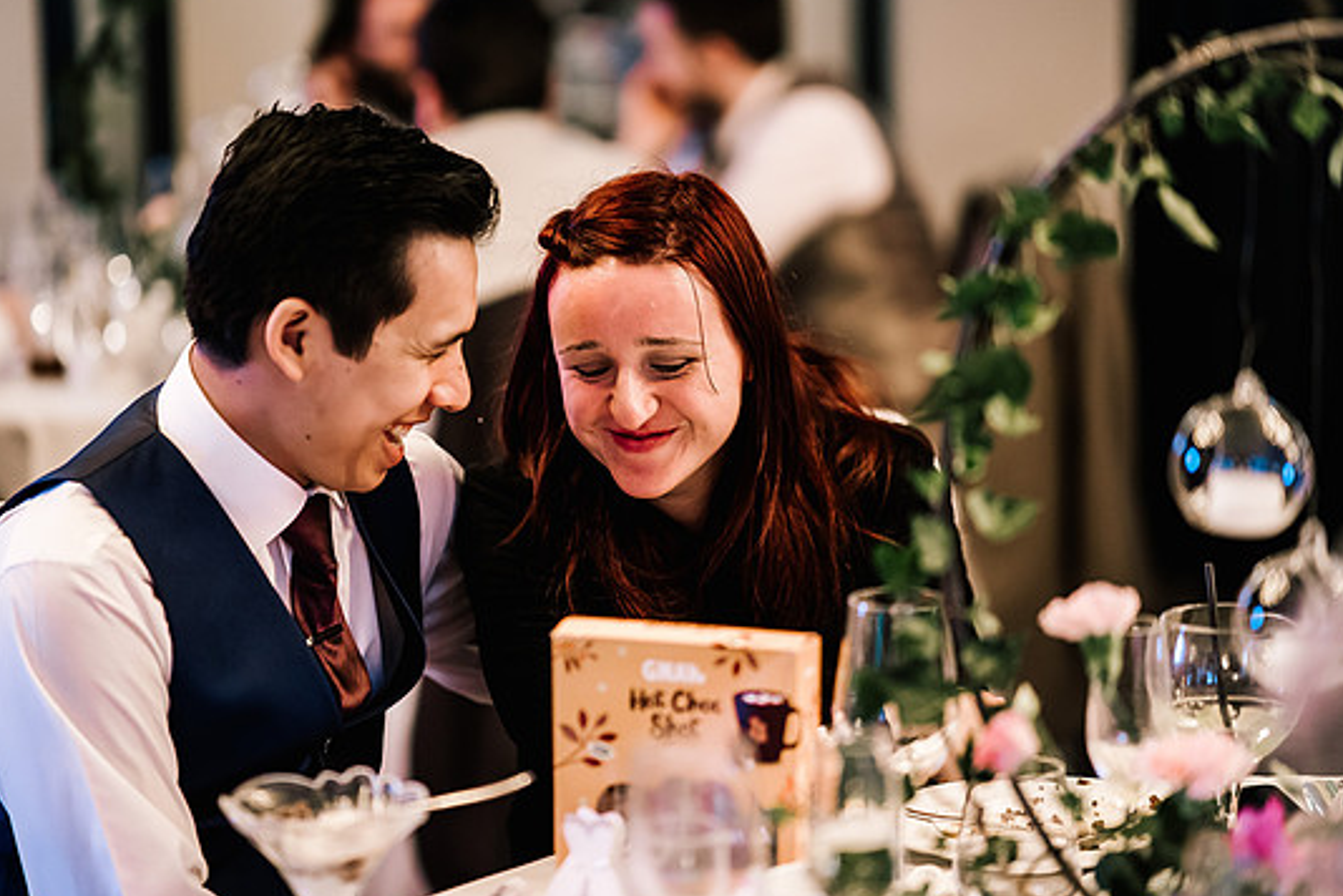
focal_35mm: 93
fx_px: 3469
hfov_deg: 21.9
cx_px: 639
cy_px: 429
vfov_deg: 14.7
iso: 2000
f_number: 1.4
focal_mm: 85
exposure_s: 1/250
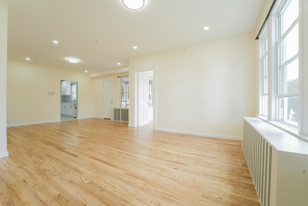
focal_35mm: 14
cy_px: 103
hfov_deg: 104.3
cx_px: 154
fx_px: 120
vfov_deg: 81.2
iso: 1600
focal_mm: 14
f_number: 10
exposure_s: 1/60
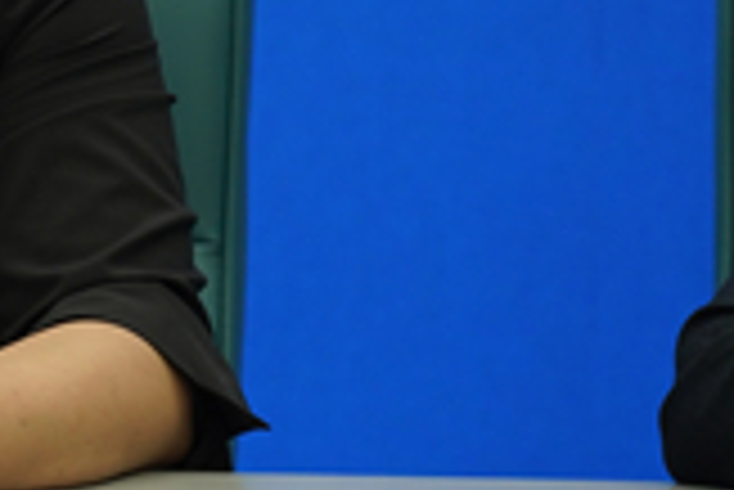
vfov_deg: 2.0
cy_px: -81
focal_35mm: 698
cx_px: -324
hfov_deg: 2.9
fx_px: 14244
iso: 800
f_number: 5.6
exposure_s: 1/125
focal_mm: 190
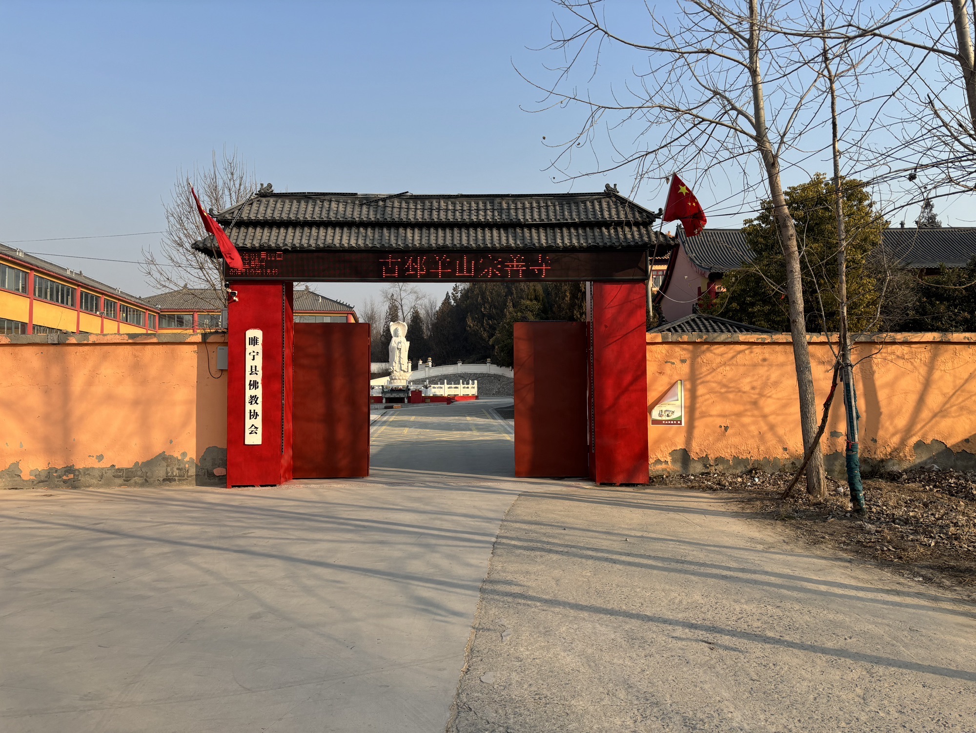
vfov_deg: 53.1
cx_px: 488
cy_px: 366
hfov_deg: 67.3
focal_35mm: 26
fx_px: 733
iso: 50
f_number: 1.6
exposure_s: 1/2105
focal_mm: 5.96
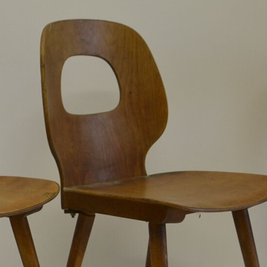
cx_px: 38
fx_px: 1038
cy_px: 196
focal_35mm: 119
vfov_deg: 14.6
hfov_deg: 14.5
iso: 400
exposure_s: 1/80
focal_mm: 22
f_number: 4.5
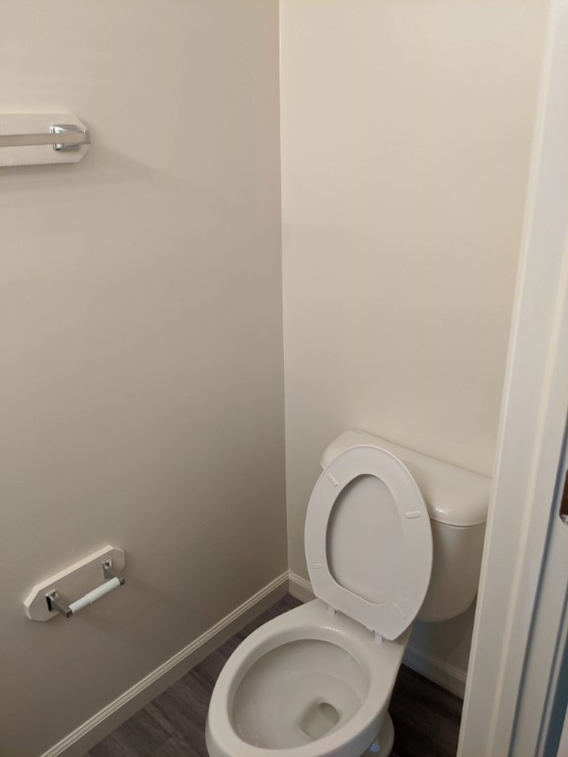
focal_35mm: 27
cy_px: 378
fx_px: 591
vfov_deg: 65.3
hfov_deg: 51.4
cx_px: 284
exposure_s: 1/24
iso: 91
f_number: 1.8
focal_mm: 4.44
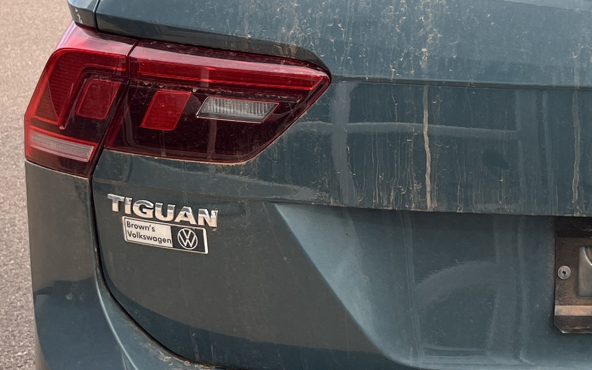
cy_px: 90
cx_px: 669
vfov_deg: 16.2
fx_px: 1291
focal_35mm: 80
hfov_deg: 24.0
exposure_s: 1/631
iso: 50
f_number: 1.6
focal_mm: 5.1
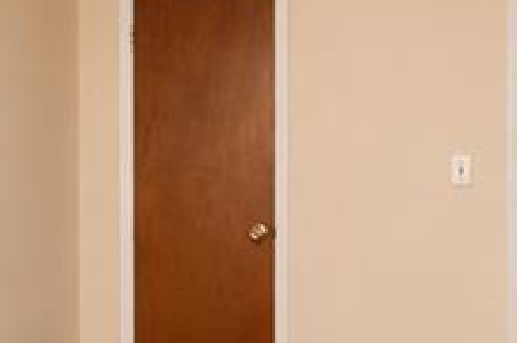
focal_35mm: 68
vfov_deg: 19.9
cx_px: 208
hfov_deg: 29.6
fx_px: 975
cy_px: 210
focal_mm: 10
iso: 2000
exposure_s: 1/60
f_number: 8
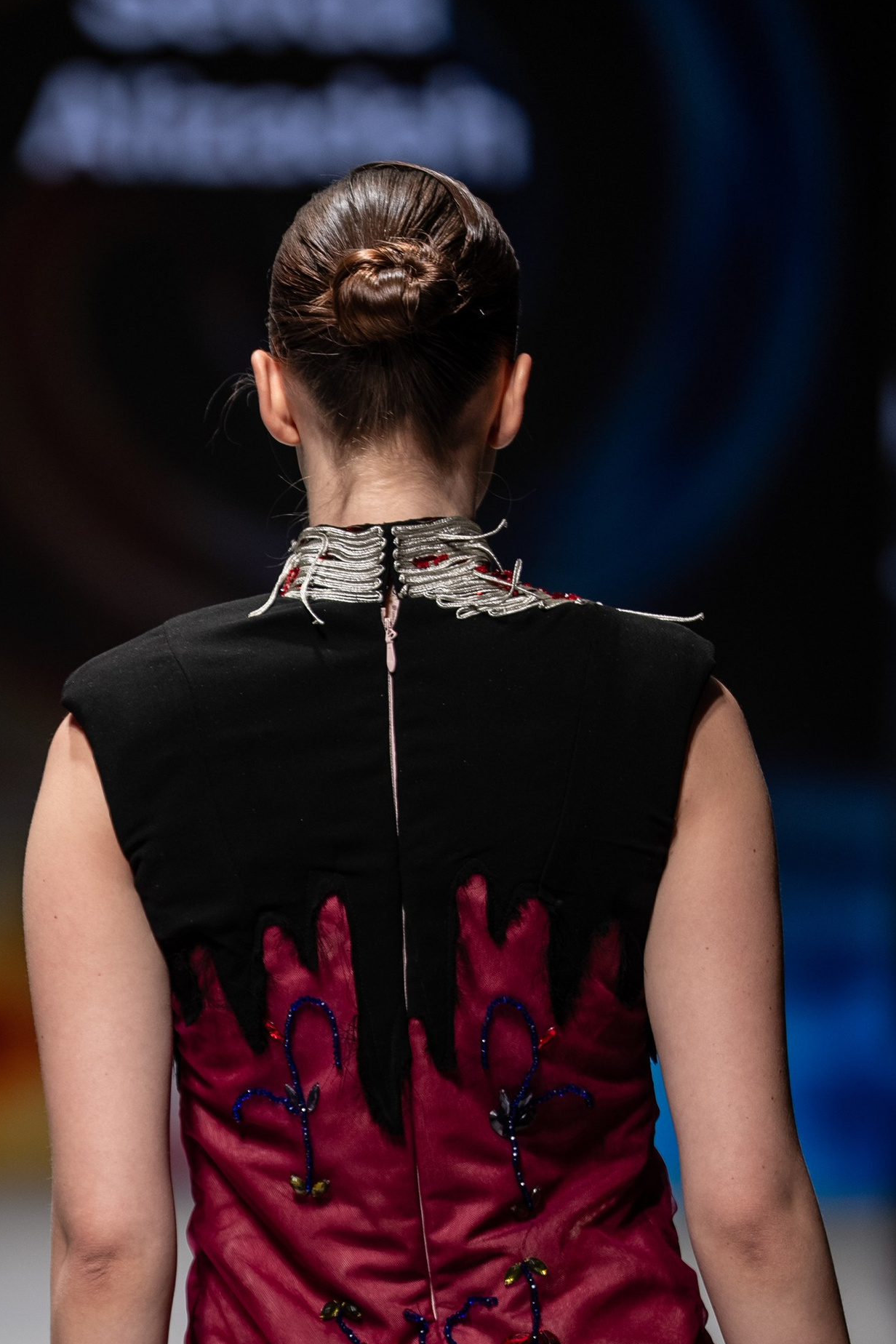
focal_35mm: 351
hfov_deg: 3.9
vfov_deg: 5.9
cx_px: 123
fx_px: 13103
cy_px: 941
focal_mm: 168.9
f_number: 2.8
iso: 200
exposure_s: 1/320
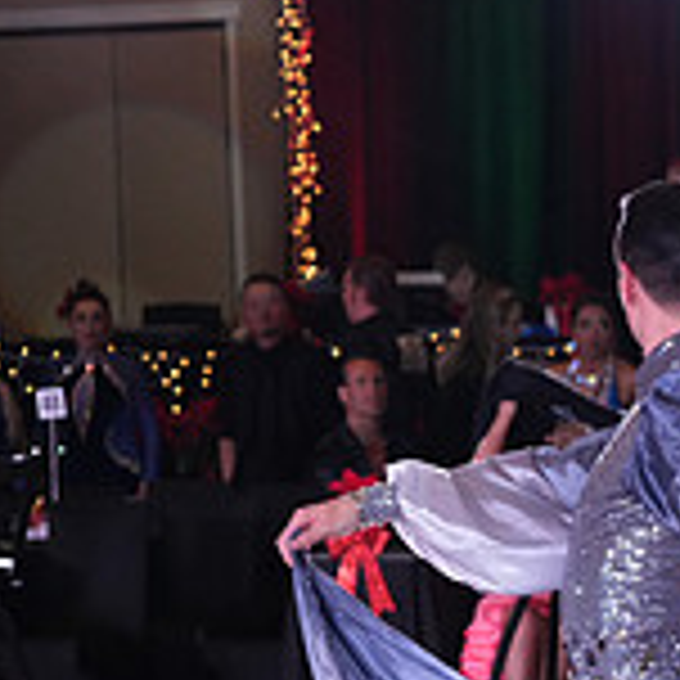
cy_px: 804
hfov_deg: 7.0
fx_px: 5445
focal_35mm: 245
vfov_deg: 7.1
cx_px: 1225
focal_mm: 75
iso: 1600
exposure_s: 1/200
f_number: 4
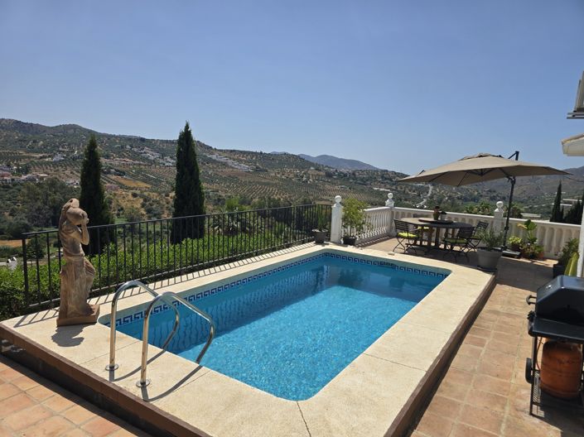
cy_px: 218
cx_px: 292
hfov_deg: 74.0
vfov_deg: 58.8
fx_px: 388
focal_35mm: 23
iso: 12
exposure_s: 1/1601
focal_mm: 6.3
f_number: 1.7
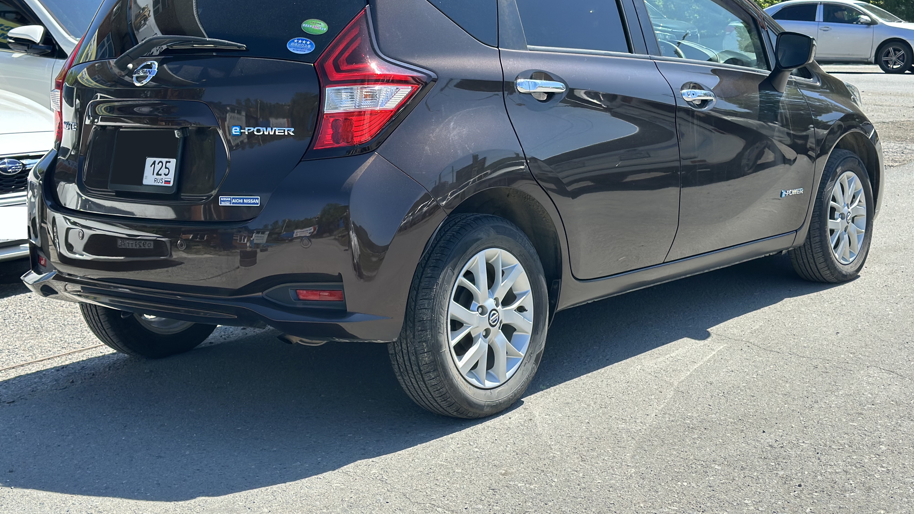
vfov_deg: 22.6
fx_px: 1285
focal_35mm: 53
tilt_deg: -7.4
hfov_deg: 39.2
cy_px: 212
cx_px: 461
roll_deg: +2.8
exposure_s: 1/1916
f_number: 1.78
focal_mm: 6.86
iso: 80
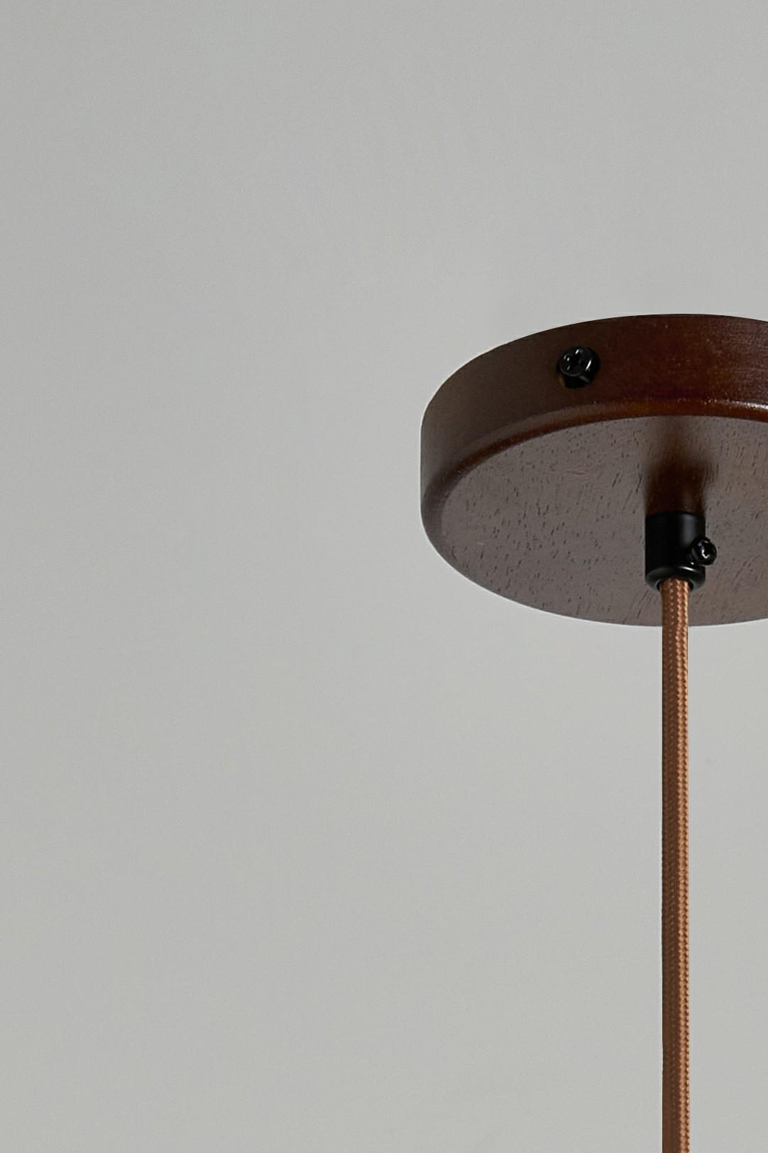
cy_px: 1909
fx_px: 8803
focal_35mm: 275
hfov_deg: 5.0
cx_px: 636
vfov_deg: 7.3
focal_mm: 50
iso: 200
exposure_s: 1/15
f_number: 16
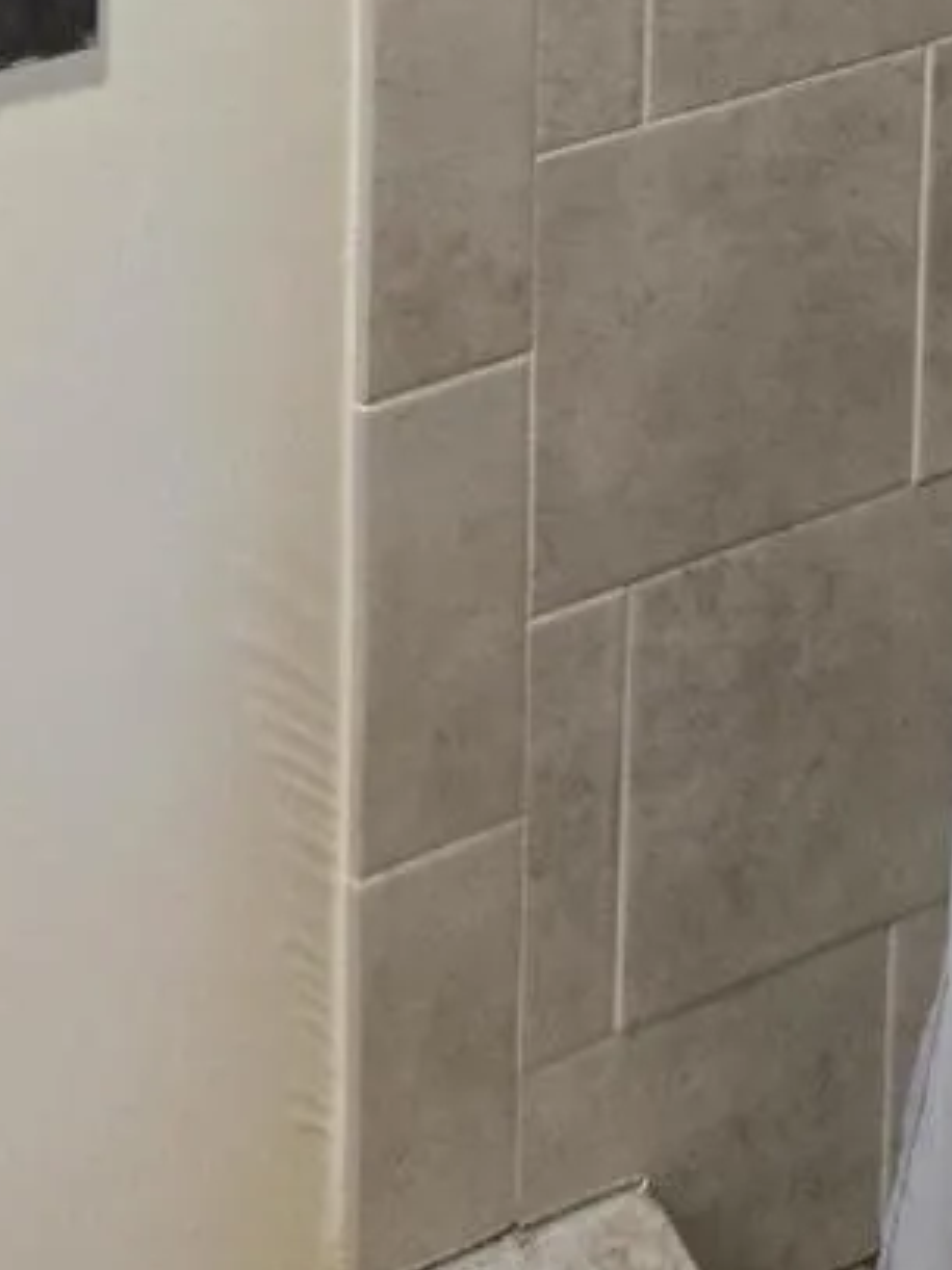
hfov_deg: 12.8
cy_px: -1498
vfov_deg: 13.9
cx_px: 1105
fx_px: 4146
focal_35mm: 113
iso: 250
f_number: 1.8
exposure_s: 1/60
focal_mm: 5.4
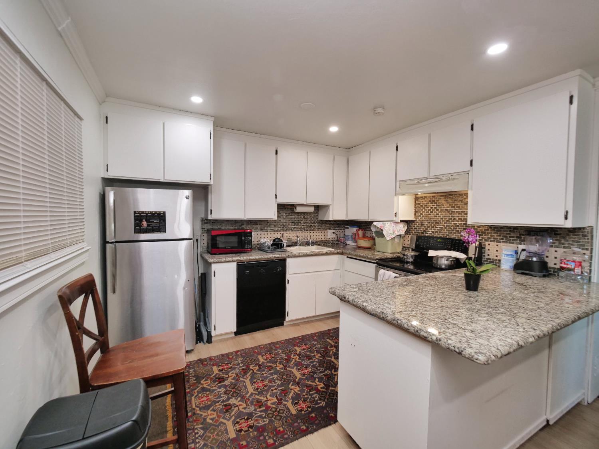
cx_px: 300
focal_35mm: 14
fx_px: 242
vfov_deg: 85.7
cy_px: 224
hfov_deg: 102.1
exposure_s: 1/160
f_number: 3.5
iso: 800
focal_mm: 7
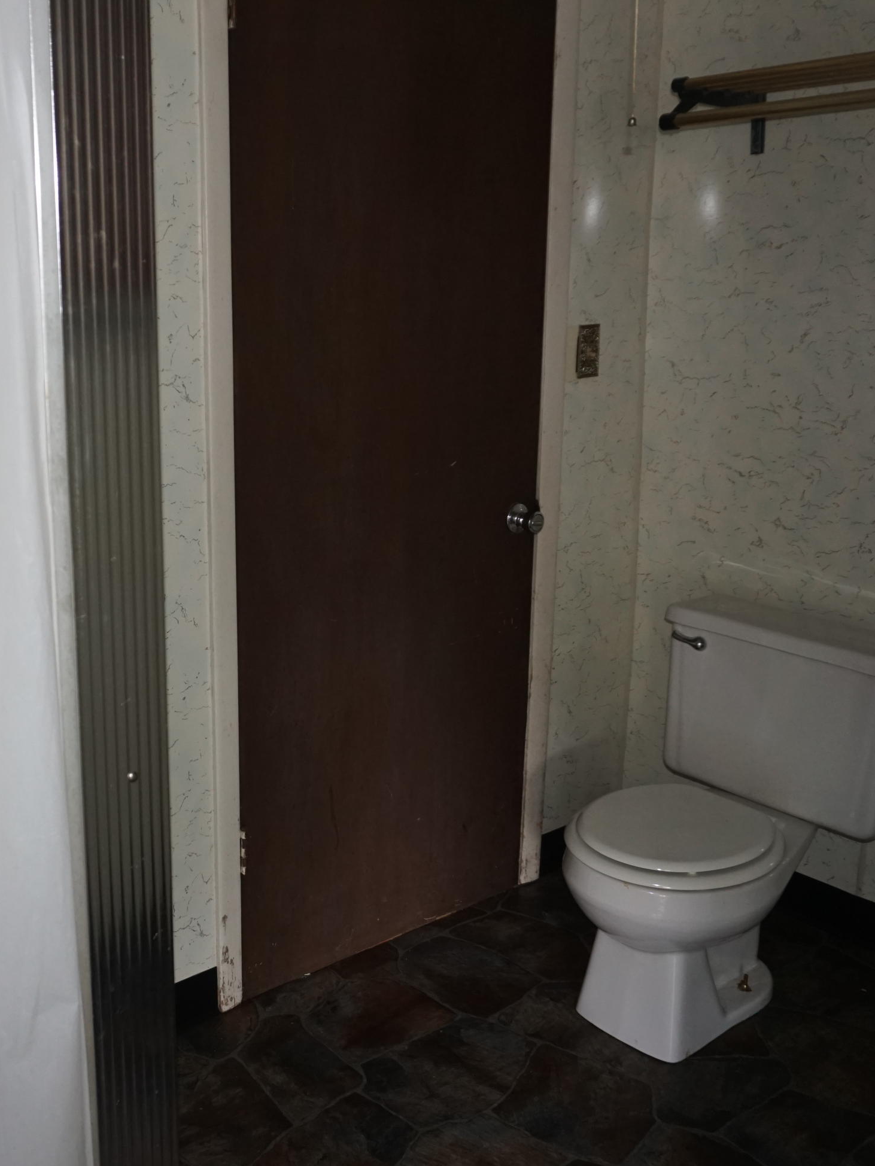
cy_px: 569
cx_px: 206
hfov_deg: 36.9
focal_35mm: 38
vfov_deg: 49.3
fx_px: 1272
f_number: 3.5
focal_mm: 17
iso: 800
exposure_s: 1/60
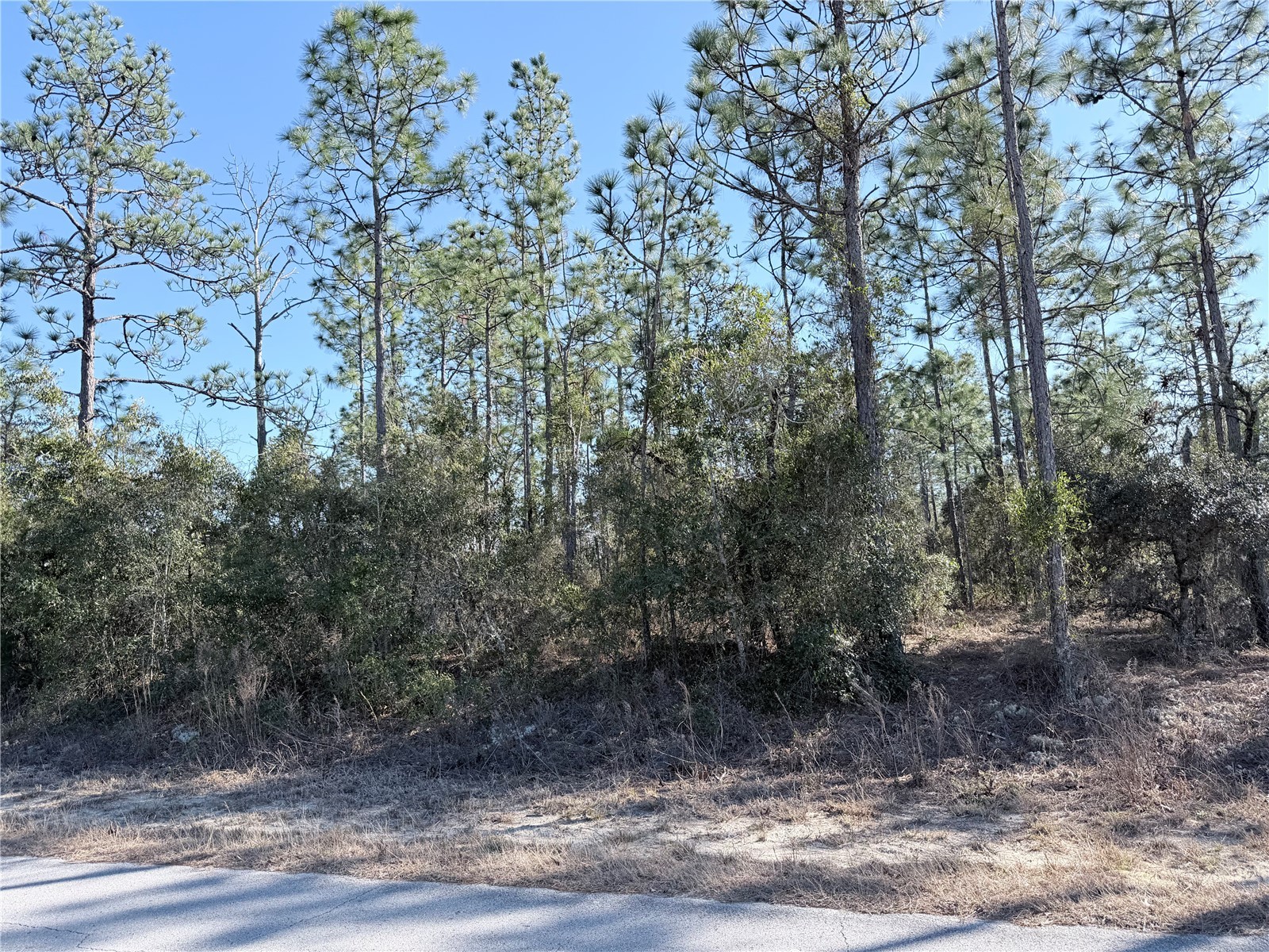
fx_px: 880
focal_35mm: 24
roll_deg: +2.9
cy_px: 476
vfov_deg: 56.8
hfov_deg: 71.6
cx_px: 634
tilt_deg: +7.5
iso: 80
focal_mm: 6.76
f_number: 1.78
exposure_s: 1/1522
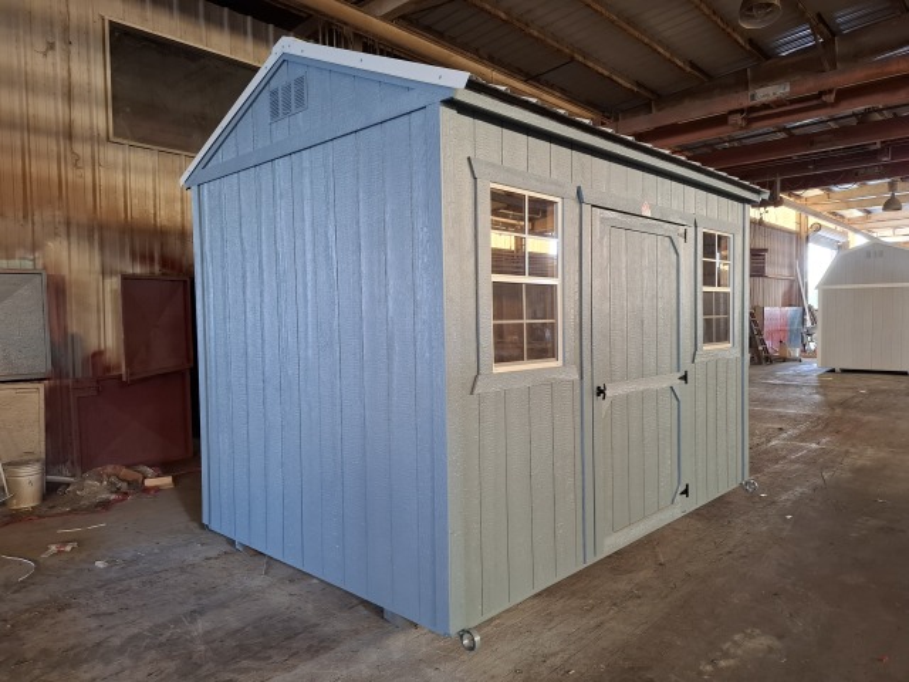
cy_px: 341
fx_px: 604
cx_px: 454
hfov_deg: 73.9
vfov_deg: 58.9
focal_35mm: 23
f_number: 1.8
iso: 320
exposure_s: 1/30
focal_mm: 5.54
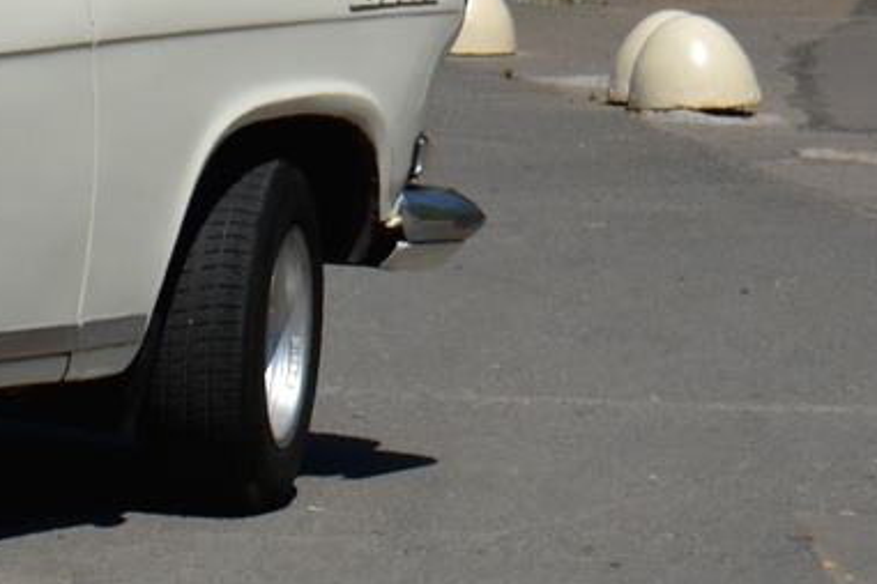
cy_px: -303
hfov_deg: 7.7
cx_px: -722
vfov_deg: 5.2
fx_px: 6333
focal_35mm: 260
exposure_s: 1/2000
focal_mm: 44
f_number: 8
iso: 250
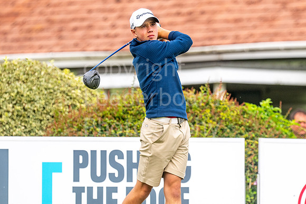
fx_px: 4459
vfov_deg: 2.6
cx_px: 160
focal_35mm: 525
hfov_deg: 3.9
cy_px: 86
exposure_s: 1/2500
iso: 320
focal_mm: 300
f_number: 4
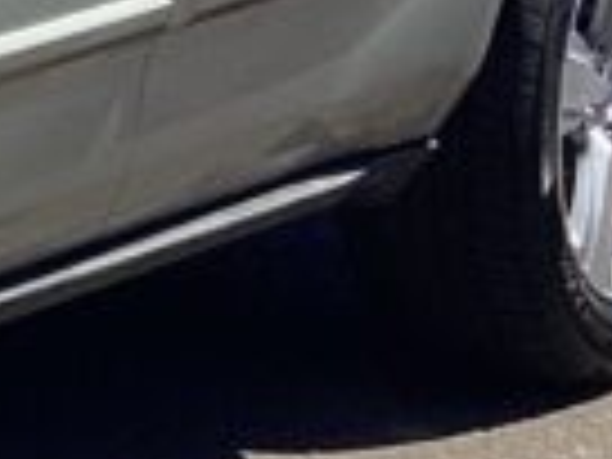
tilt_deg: -6.7
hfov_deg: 7.7
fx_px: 4137
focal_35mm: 234
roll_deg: -1.9
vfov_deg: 6.3
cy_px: -261
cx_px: -972
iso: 25
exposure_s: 1/1274
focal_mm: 3.3
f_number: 2.4
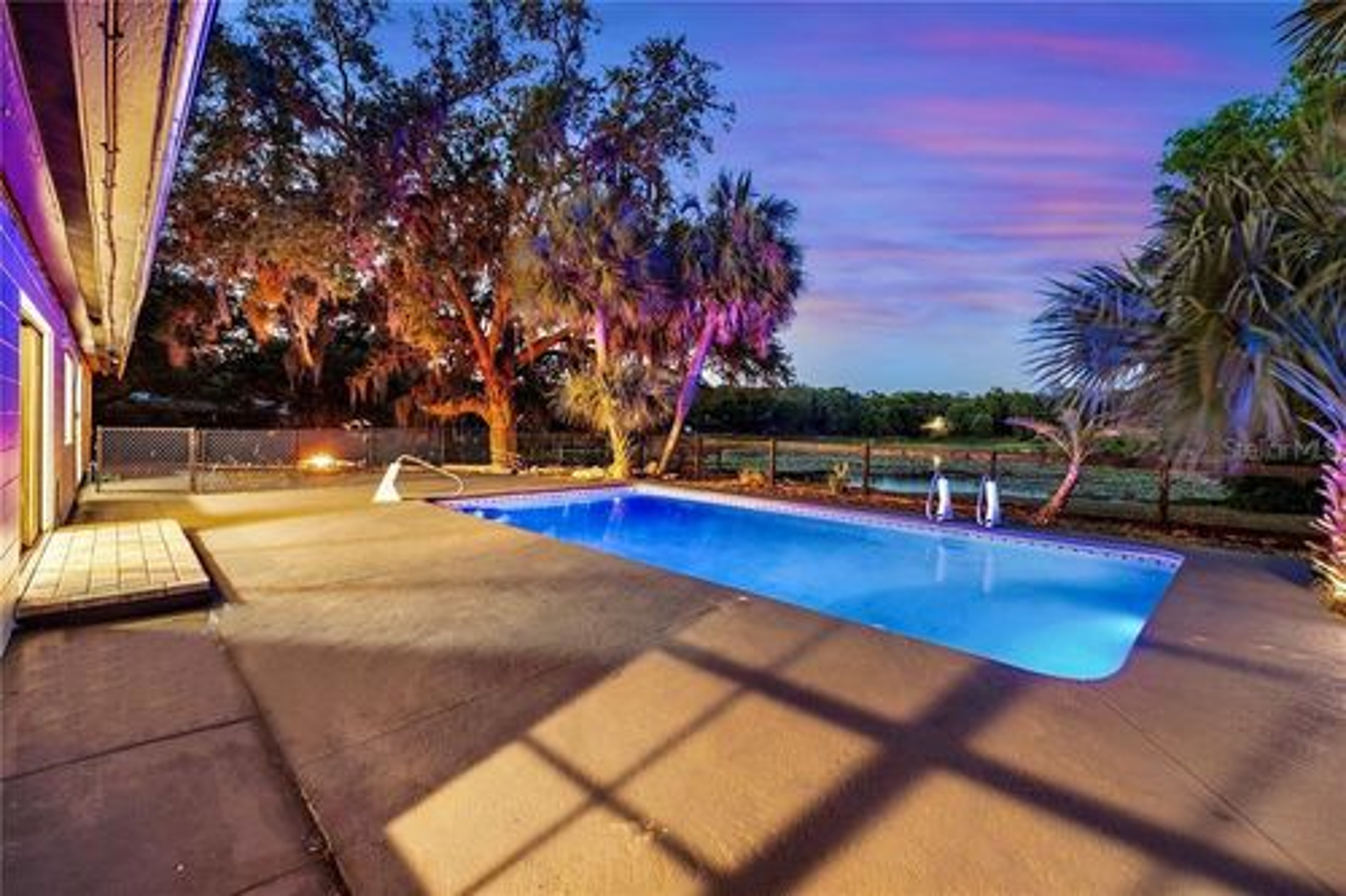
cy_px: 448
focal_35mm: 15
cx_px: 673
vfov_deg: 77.3
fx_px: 561
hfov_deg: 100.4
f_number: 4
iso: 800
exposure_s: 2.5
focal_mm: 10
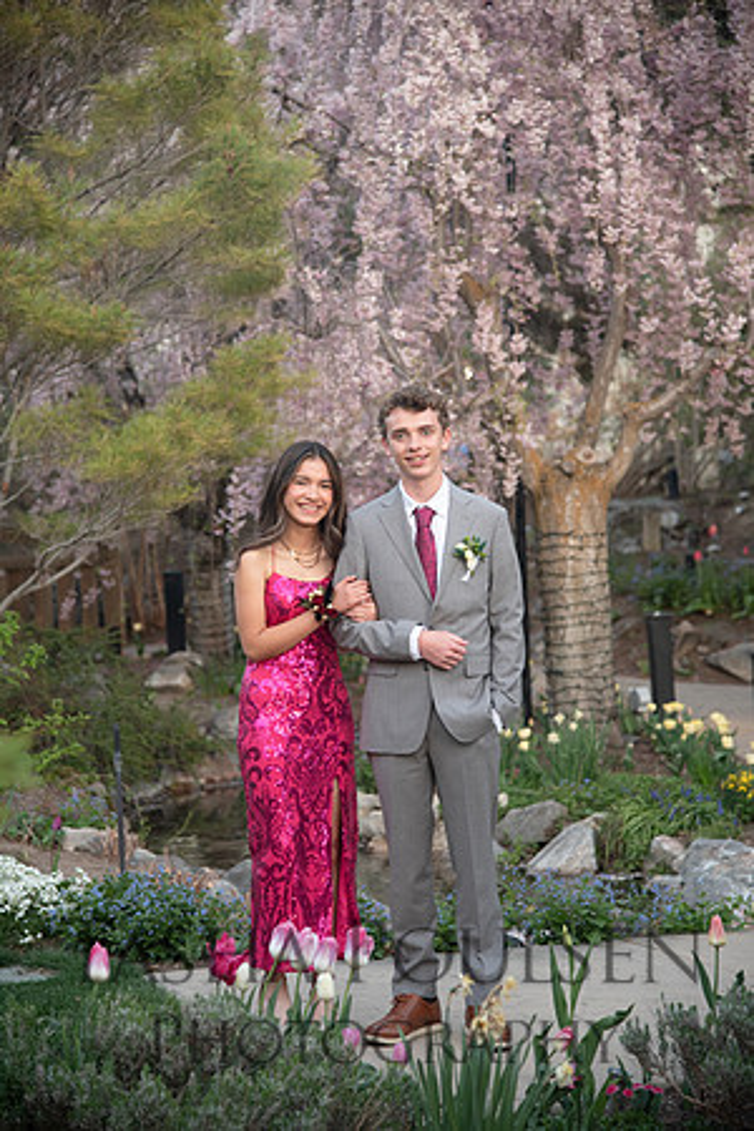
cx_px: 377
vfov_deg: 23.9
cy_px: 566
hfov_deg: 16.1
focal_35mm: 85
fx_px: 2670
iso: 800
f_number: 4
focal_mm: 85
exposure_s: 1/125
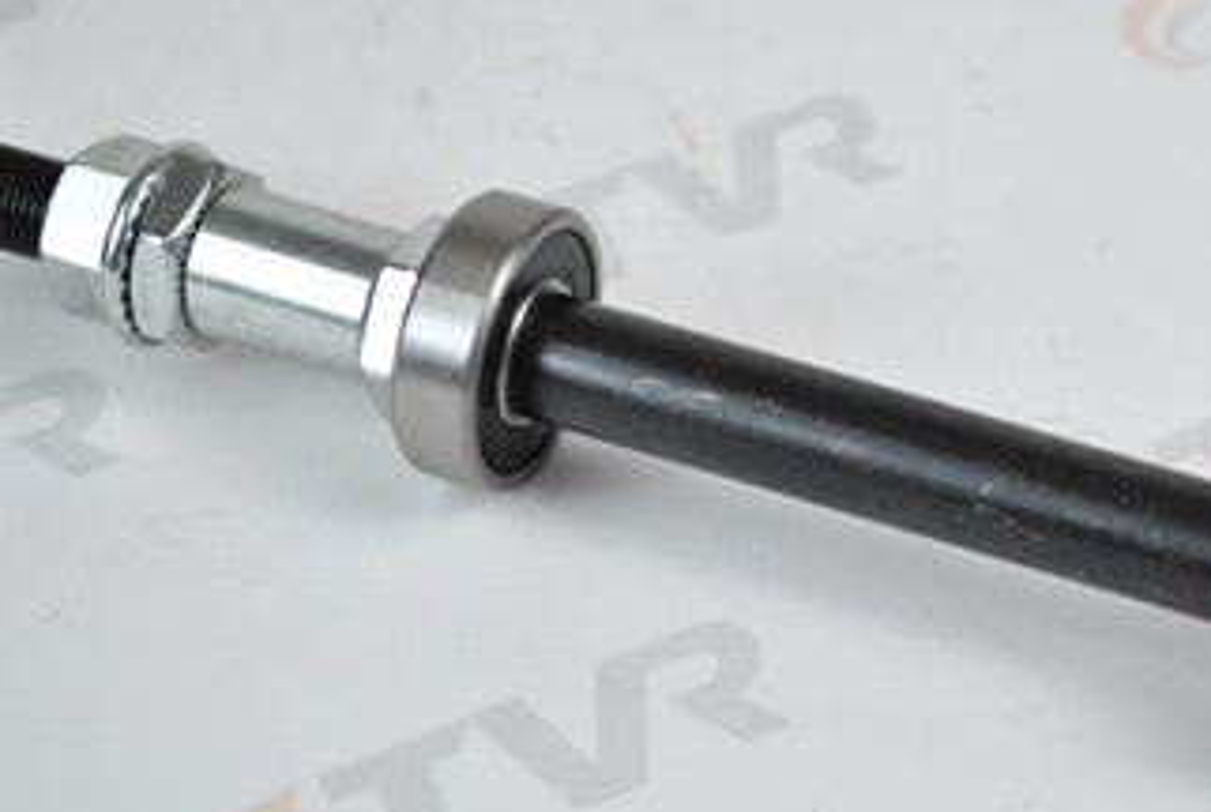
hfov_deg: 15.9
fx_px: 4314
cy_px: 477
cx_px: 882
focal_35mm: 128
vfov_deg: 10.8
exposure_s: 1/30
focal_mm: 46
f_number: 5.3
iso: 200
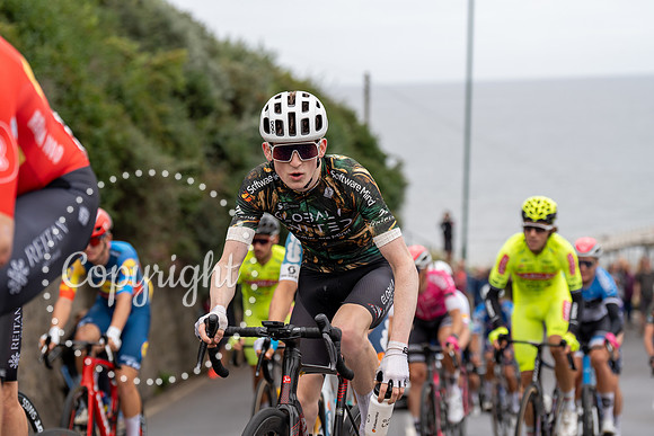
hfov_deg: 19.8
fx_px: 1872
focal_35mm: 103
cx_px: 327
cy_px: 218
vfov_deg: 13.3
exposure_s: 1/1000
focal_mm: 103
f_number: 3.5
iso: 320
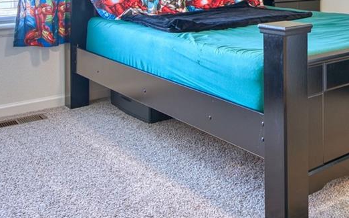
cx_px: 307
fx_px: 475
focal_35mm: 50
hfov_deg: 37.9
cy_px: -33
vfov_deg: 23.8
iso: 500
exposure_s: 1/20
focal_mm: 16
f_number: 4
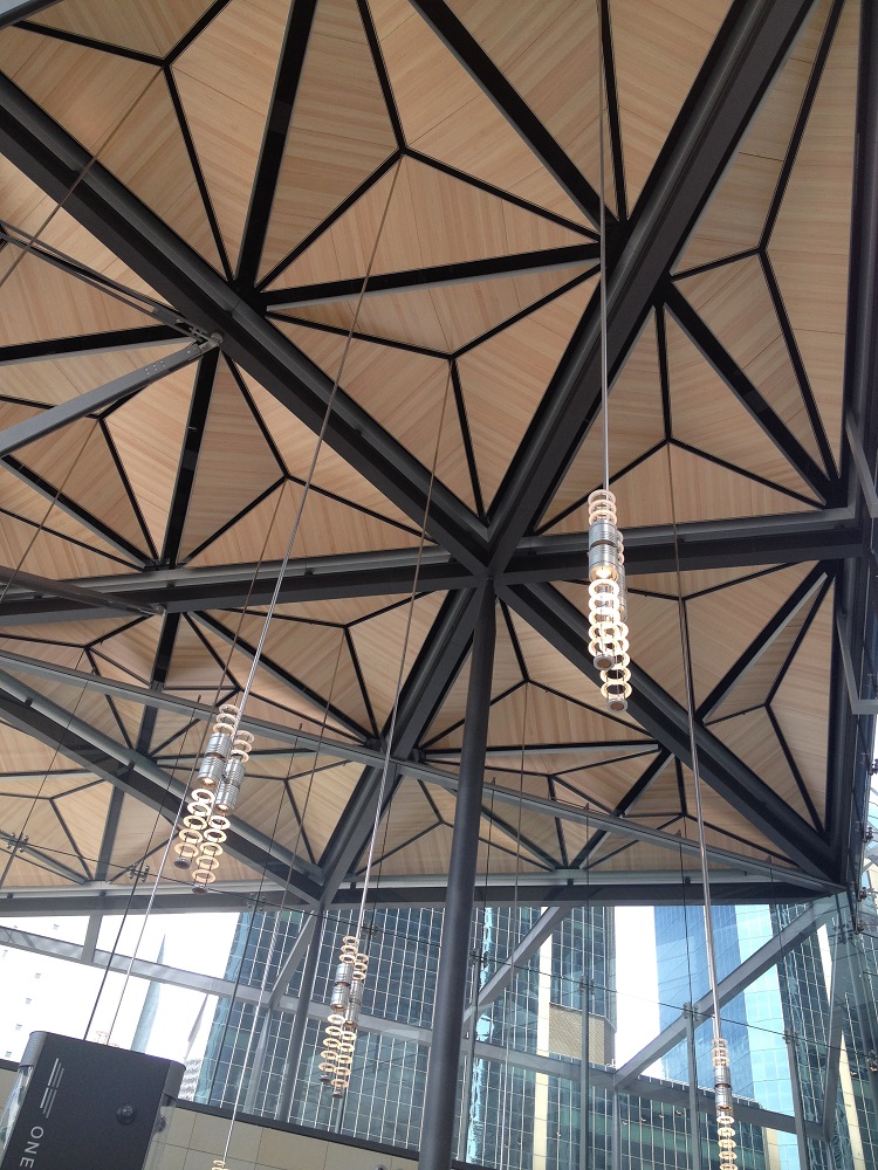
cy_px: 585
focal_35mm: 35
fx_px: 1184
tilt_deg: +47.2
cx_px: 439
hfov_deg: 40.7
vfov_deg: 52.6
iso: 50
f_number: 2.4
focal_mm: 4.28
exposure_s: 1/195
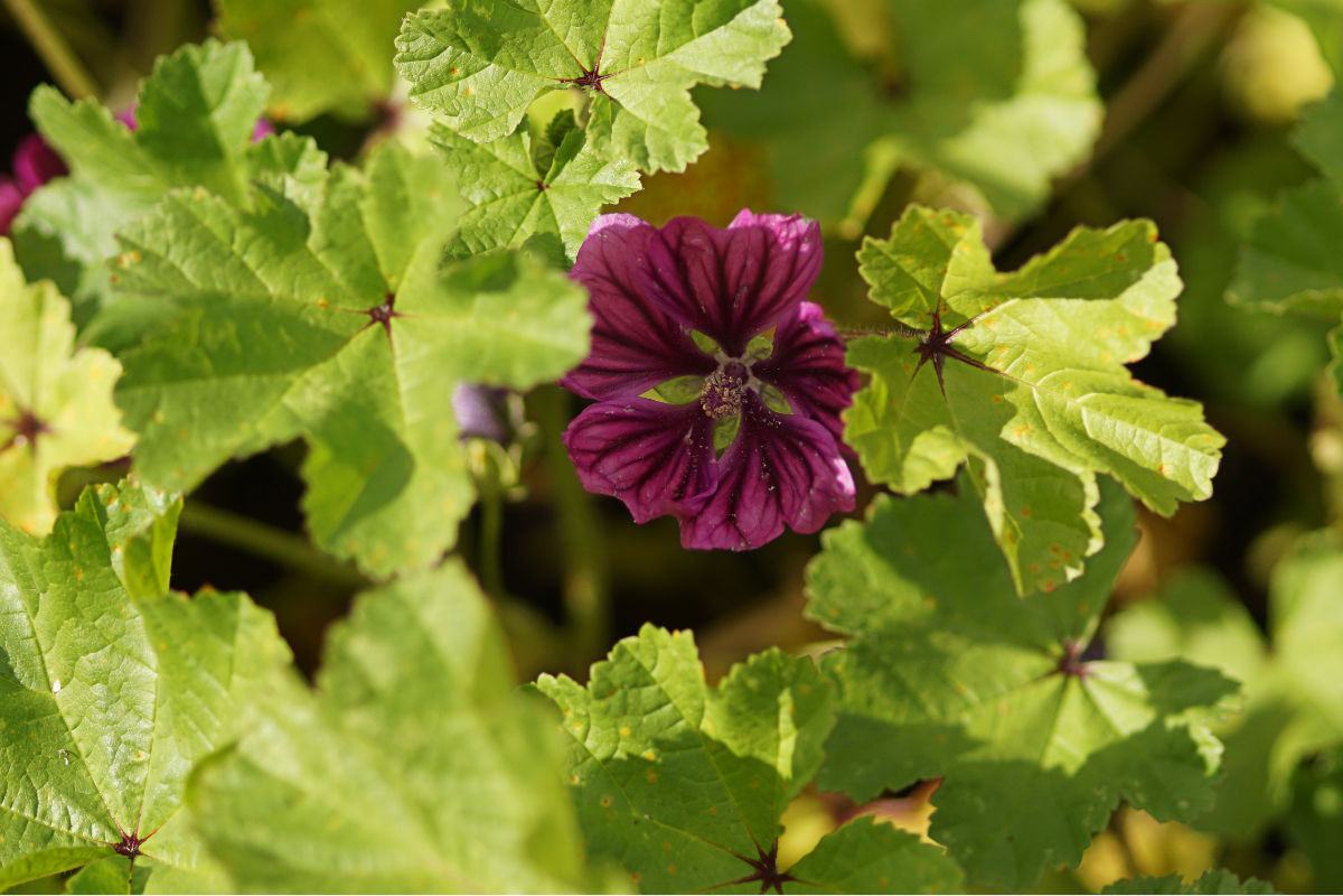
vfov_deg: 9.1
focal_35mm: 150
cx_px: 672
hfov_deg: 13.7
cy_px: 448
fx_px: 5595
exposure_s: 1/1250
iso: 100
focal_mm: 100
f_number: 2.8
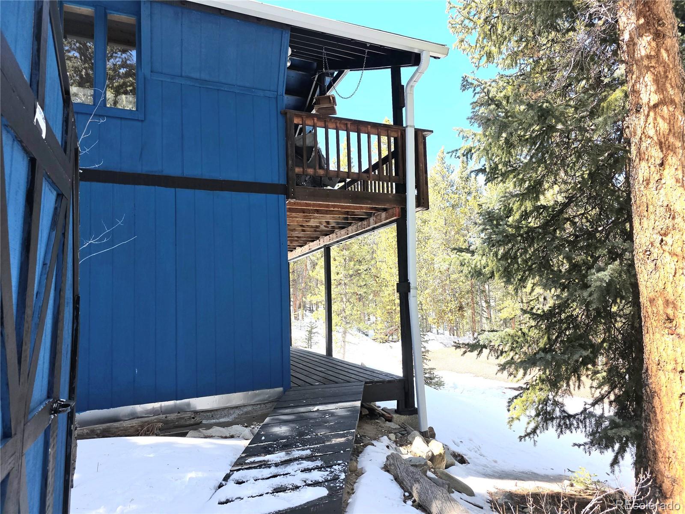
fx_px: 455
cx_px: 342
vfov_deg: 58.9
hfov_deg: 73.9
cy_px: 257
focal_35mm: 23
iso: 12
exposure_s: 1/238
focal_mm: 6.3
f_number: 1.7
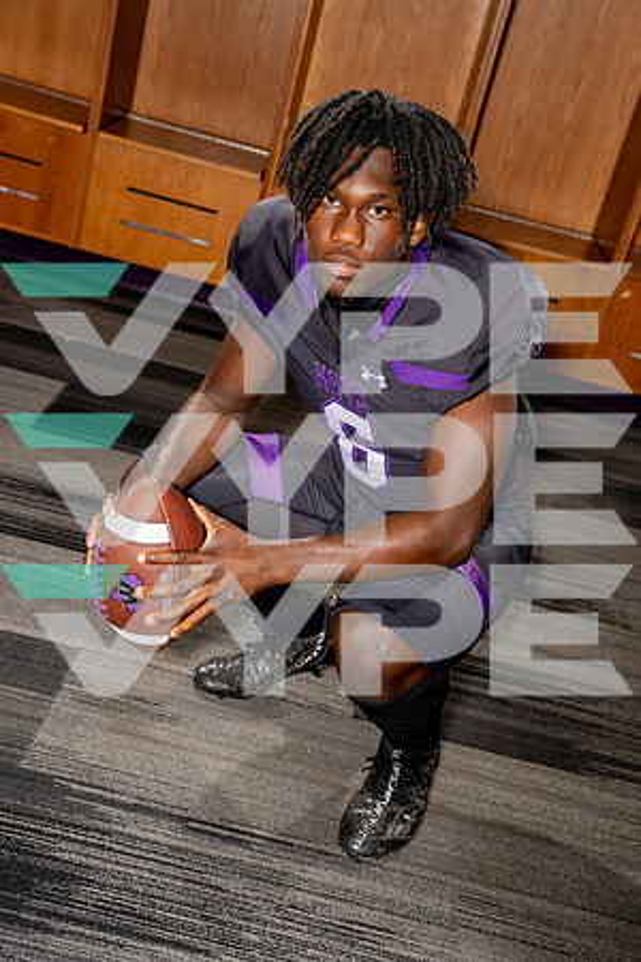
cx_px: 320
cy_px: 481
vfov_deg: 39.6
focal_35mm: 50
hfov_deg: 27.0
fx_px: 1335
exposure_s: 1/250
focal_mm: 50
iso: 100
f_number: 5.6
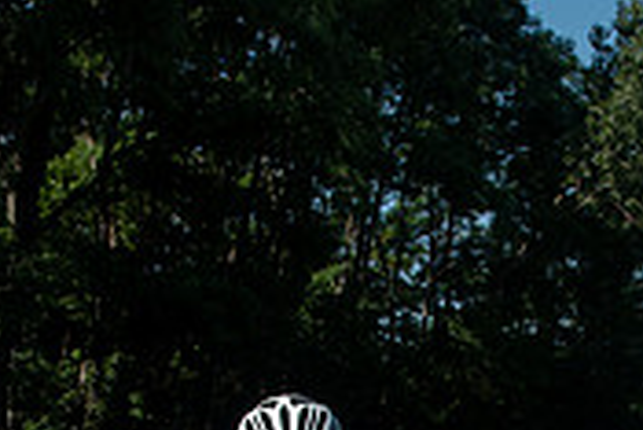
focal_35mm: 101
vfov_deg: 12.7
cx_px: 454
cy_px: 682
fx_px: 1805
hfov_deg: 20.1
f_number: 6.3
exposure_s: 1/640
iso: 200
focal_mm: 27
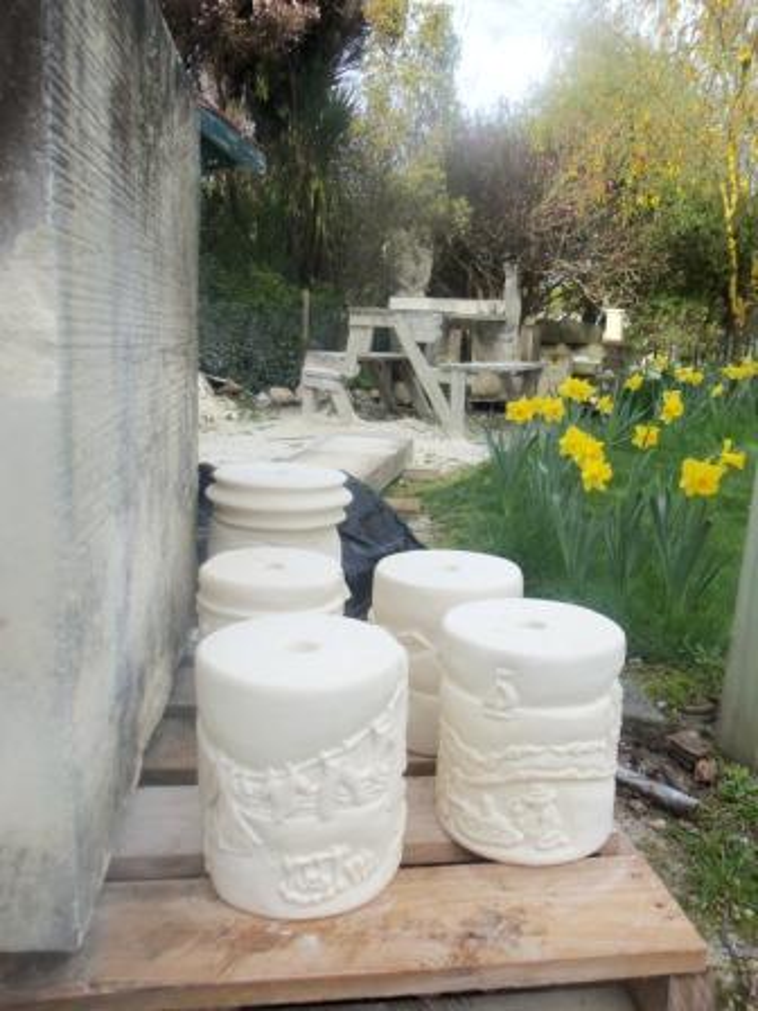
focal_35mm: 29
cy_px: 506
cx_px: 379
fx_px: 847
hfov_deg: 48.2
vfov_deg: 61.7
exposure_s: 1/200
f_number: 3.4
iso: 80
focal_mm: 5.2
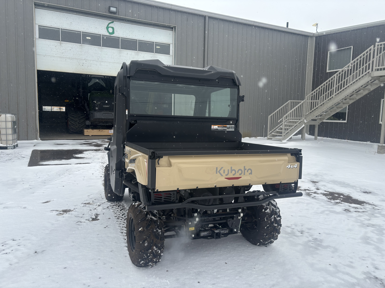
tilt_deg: -4.5
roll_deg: -4.1
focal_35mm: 26
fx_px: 289
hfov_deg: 67.3
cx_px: 192
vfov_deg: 53.1
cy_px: 144
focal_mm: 5.96
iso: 50
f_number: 1.6
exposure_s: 1/3650
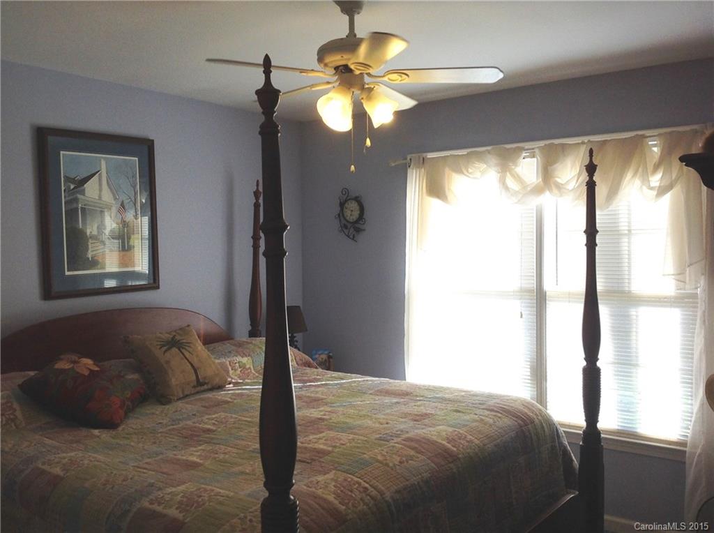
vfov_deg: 40.6
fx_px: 721
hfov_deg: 52.7
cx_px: 357
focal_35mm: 35
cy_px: 266
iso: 80
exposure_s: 1/120
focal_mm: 4.28
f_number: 2.4
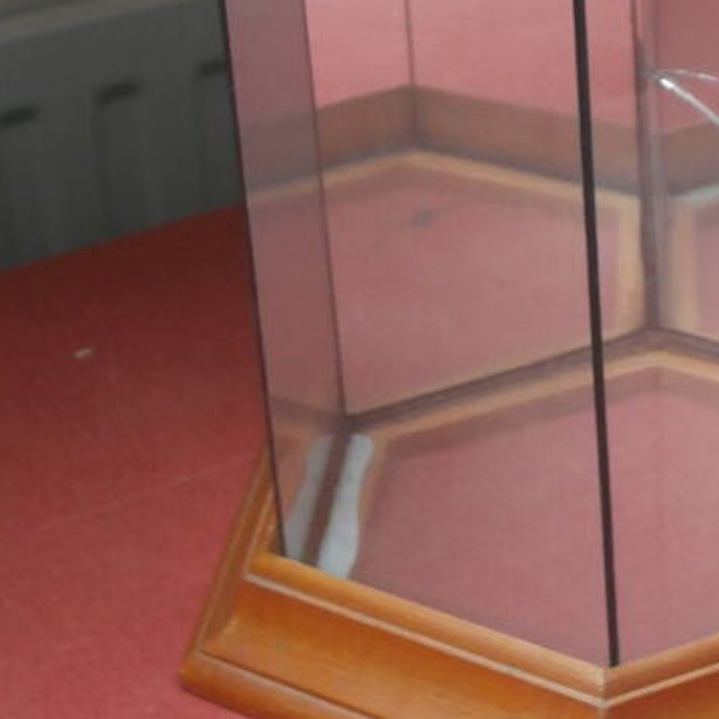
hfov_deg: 14.6
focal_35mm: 118
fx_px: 2773
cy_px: 122
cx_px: 650
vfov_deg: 14.7
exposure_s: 1/40
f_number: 3.4
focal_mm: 8.3
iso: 160
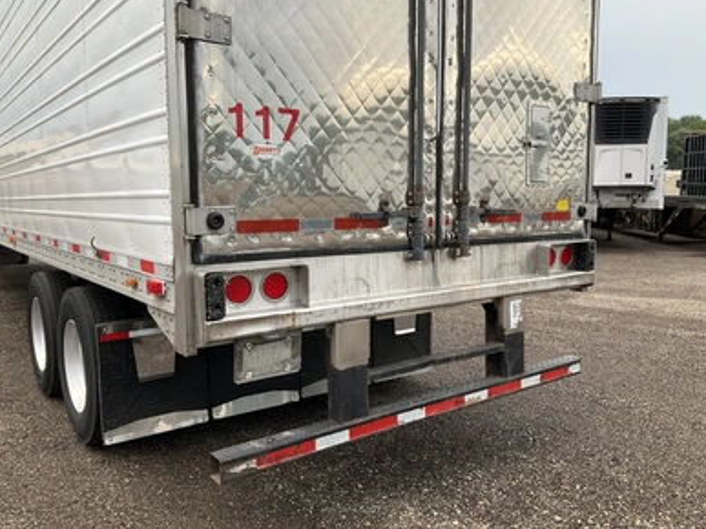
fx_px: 612
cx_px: 363
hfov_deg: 60.0
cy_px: 266
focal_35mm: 30
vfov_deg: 46.8
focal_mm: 3
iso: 20
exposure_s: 1/148
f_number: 1.8
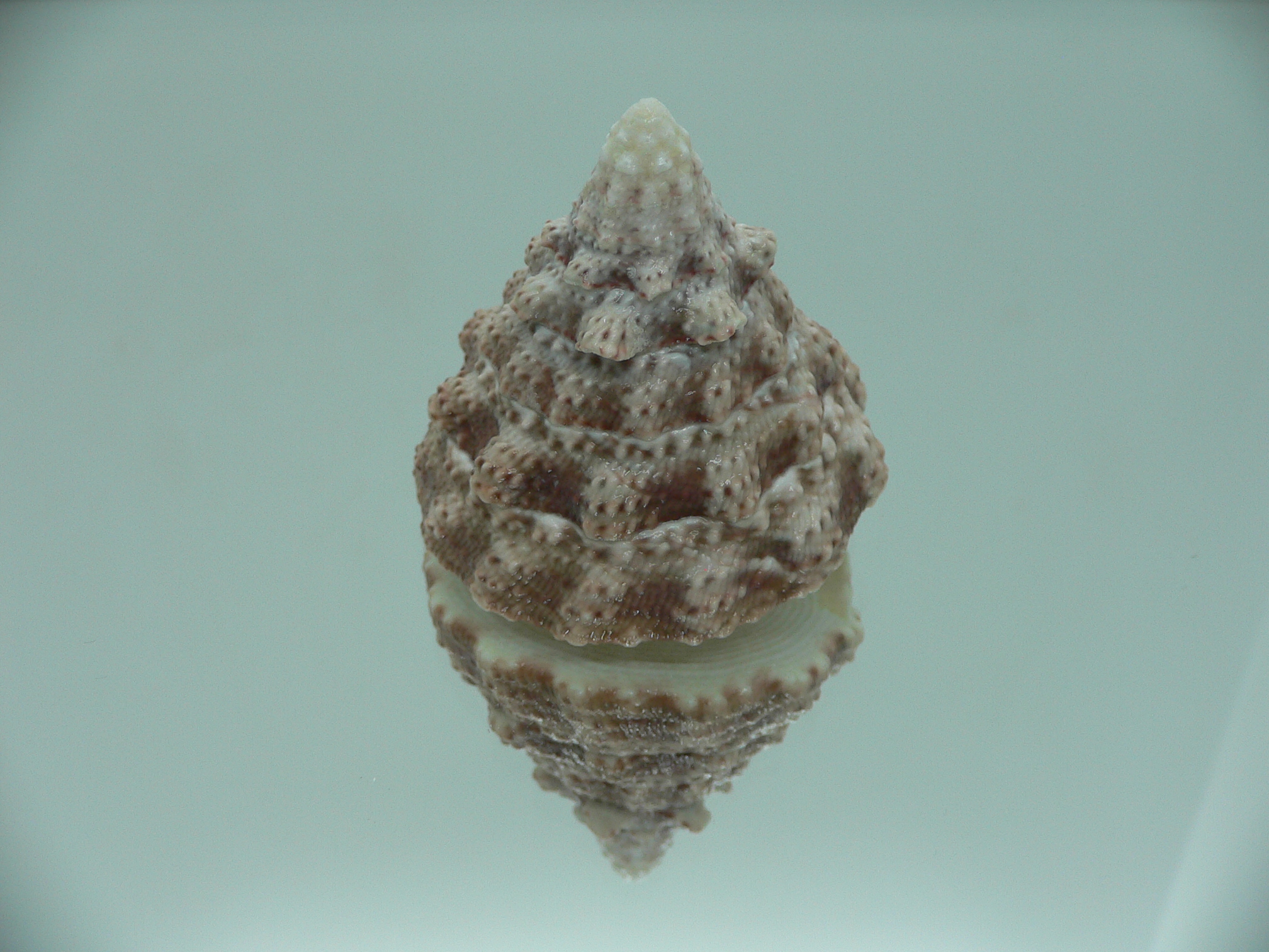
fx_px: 1283
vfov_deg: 40.7
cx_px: 634
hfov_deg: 52.6
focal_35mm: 35
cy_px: 476
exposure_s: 1/60
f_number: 2.8
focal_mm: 4.6
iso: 80
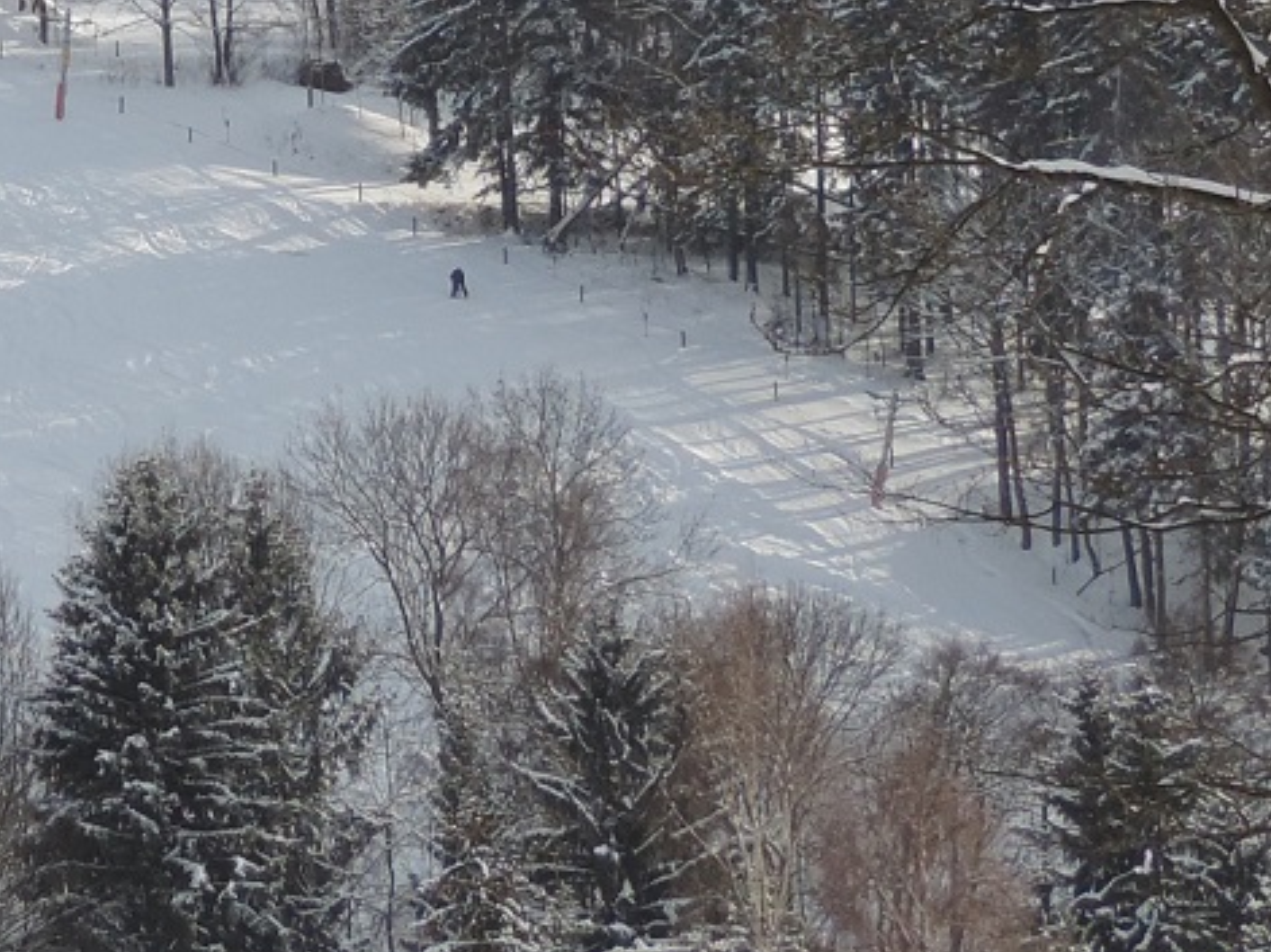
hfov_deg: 6.7
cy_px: 34
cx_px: -522
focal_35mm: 291
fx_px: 10682
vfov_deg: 5.1
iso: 80
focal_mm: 12.4
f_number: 3.9
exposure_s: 1/800
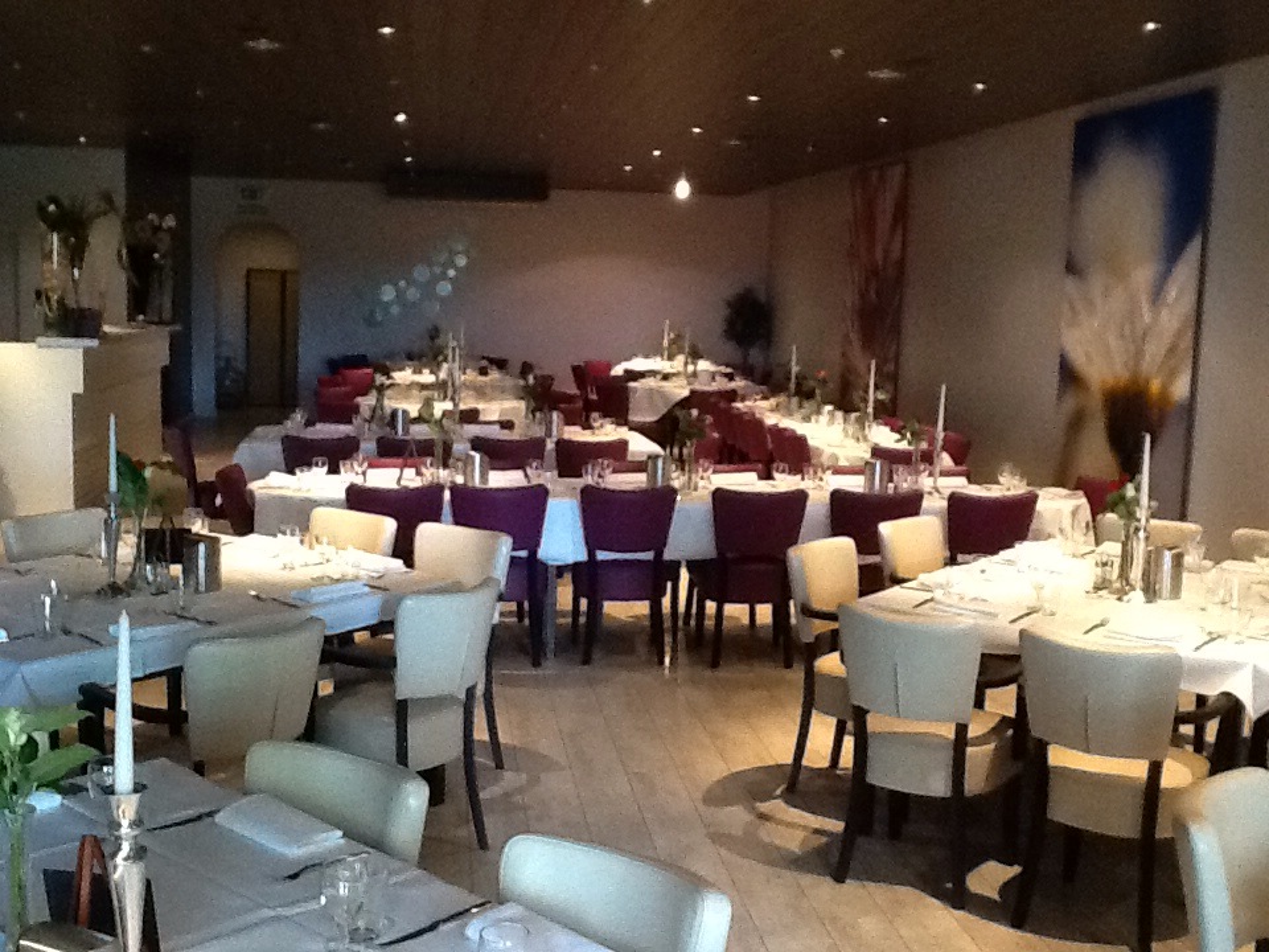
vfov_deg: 32.9
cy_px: 476
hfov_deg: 42.9
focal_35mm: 44
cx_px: 634
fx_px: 1613
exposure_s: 1/24
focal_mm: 2.03
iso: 320
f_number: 2.4
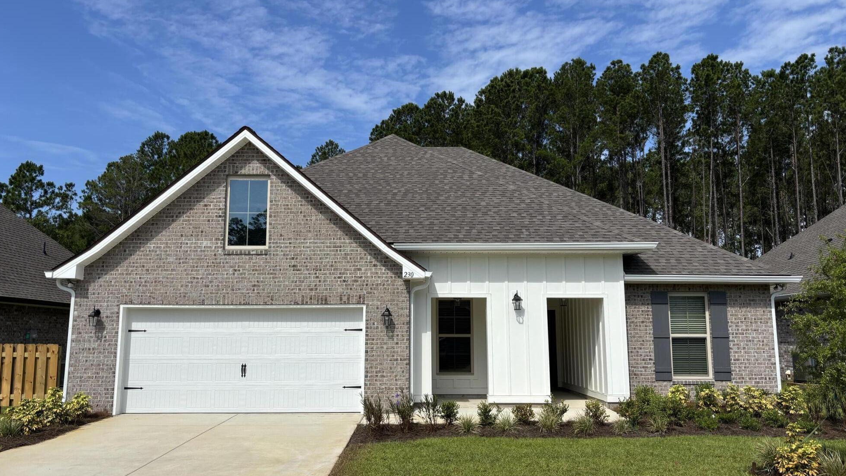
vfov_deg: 40.2
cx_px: 422
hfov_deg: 66.1
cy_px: 247
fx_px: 651
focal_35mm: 29
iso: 50
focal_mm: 5.96
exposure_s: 1/5076
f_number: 1.6
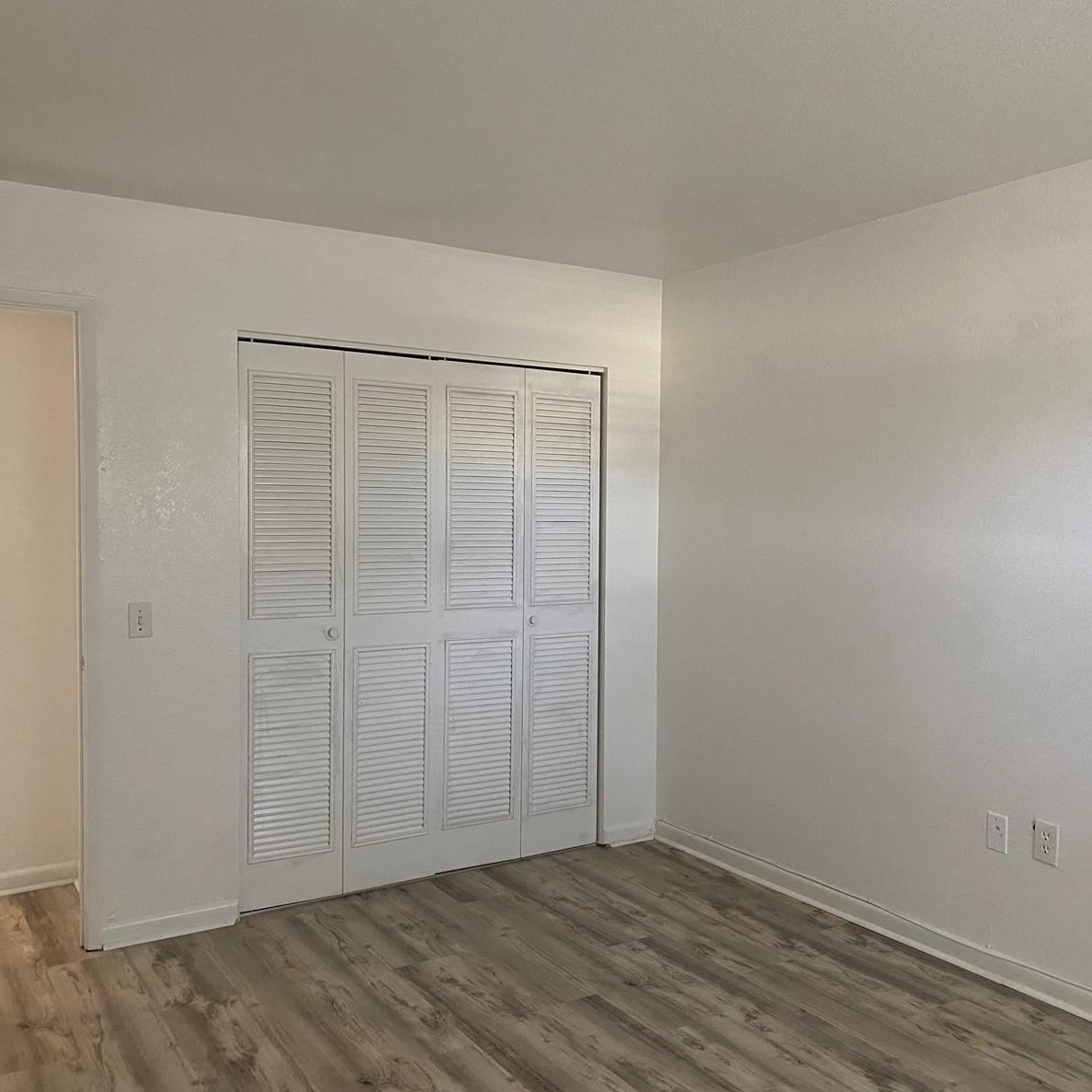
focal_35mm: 31
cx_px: 617
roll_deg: -0.7
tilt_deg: -3.2
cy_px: 545
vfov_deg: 52.5
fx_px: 1106
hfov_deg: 52.4
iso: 250
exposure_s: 1/60
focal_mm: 4.25
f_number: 1.8
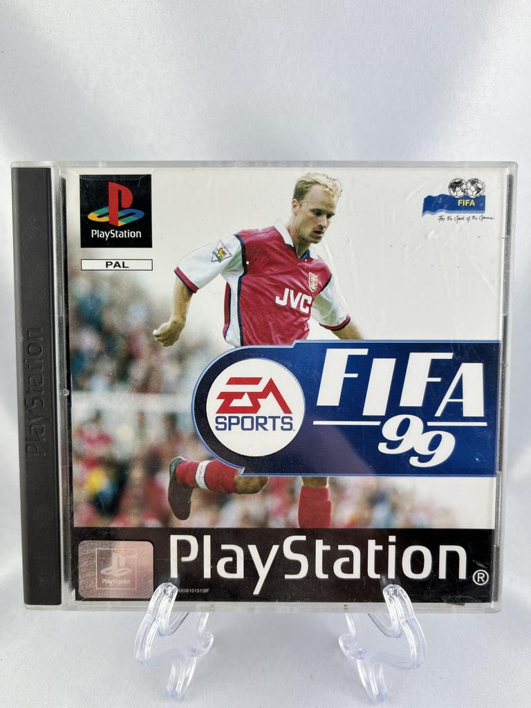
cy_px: 354
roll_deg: -0.6
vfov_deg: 67.3
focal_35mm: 26
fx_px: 532
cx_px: 266
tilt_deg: -24.4
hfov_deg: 53.1
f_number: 1.6
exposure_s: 1/291
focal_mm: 5.1
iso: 40
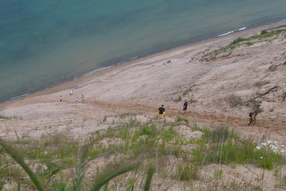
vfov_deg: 25.5
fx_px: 421
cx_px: 158
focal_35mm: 53
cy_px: 95
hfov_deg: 37.5
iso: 400
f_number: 9.5
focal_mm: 24
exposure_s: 1/1000
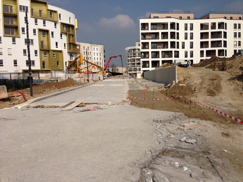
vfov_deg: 42.9
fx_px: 232
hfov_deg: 55.4
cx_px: 122
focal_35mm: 33
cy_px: 91
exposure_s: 1/3623
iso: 50
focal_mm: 4.13
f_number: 2.4
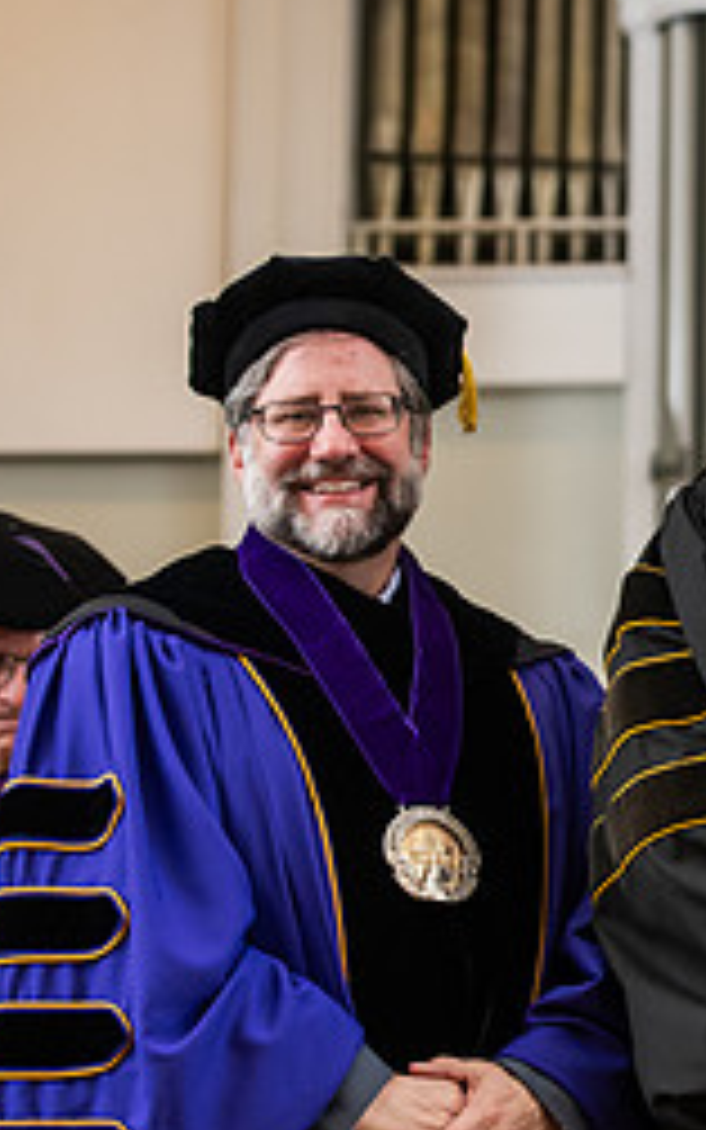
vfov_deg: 10.6
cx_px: 1157
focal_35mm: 198
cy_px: 692
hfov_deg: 6.5
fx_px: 6092
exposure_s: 1/200
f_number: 3.5
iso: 1250
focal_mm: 78
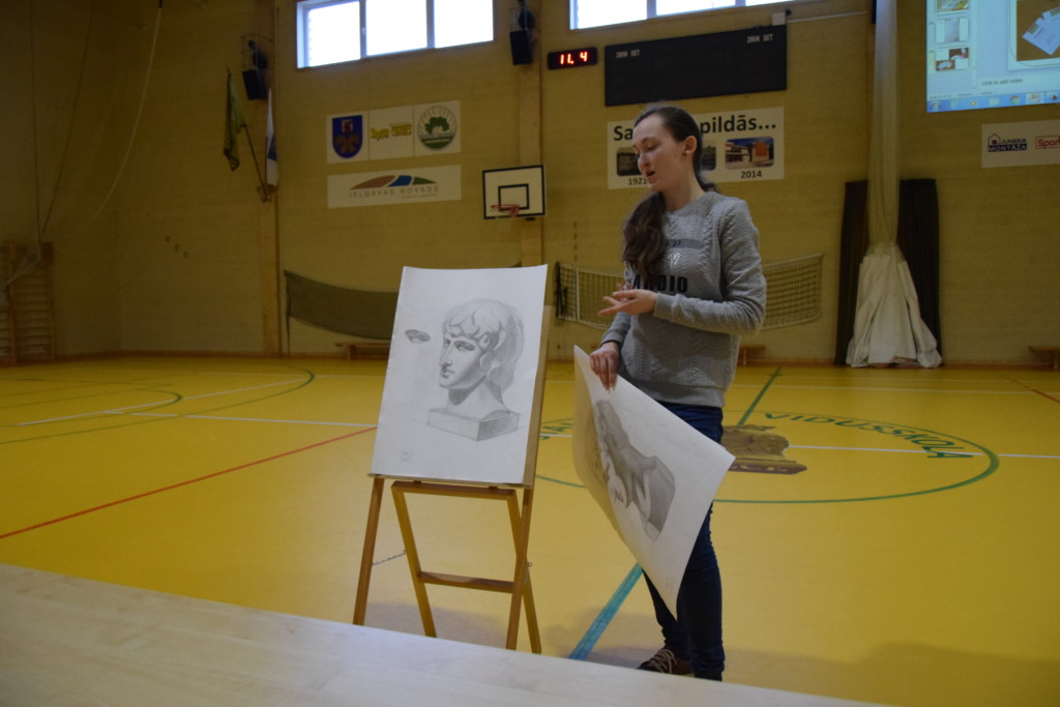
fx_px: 795
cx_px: 530
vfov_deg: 47.9
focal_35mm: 27
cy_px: 354
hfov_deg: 67.4
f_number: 3.5
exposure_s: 1/160
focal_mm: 18
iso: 3200
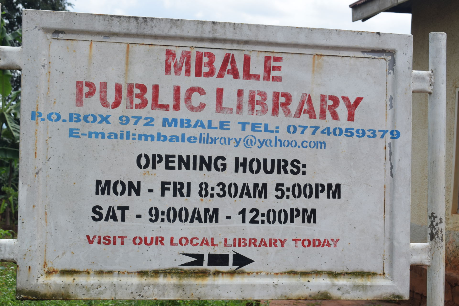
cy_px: 153
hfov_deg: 28.1
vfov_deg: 18.9
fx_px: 918
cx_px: 230
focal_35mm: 72
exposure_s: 1/320
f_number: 9
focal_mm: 48
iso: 200
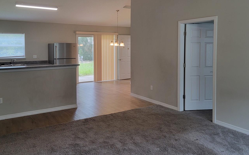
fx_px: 217
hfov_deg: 59.6
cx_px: 115
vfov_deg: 39.0
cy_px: 51
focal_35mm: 32
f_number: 1.8
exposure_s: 1/120
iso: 100
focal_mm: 6.7
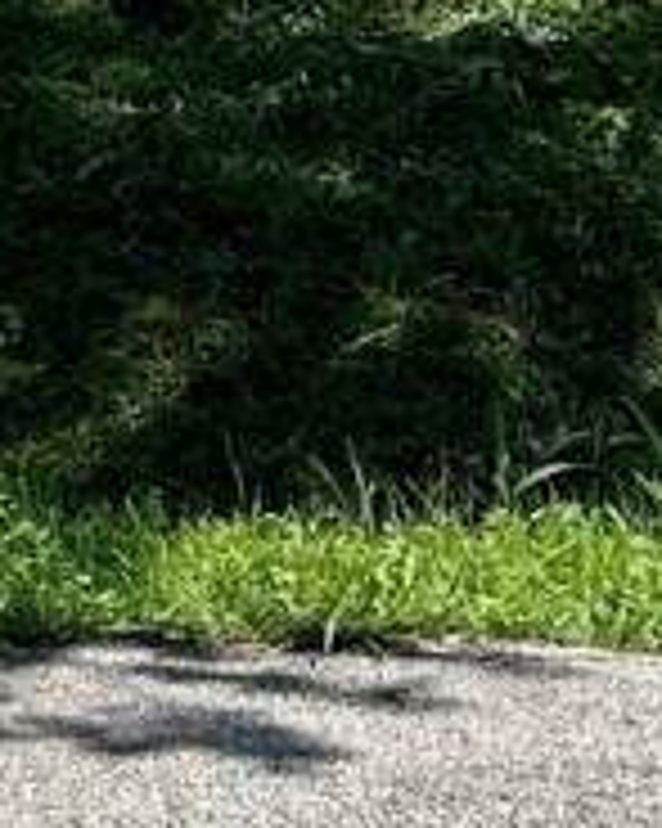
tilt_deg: +1.1
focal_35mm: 212
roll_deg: -1.6
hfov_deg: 7.3
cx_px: -36
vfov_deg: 8.5
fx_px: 5196
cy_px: -972
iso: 50
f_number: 1.5
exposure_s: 1/2404
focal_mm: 5.7
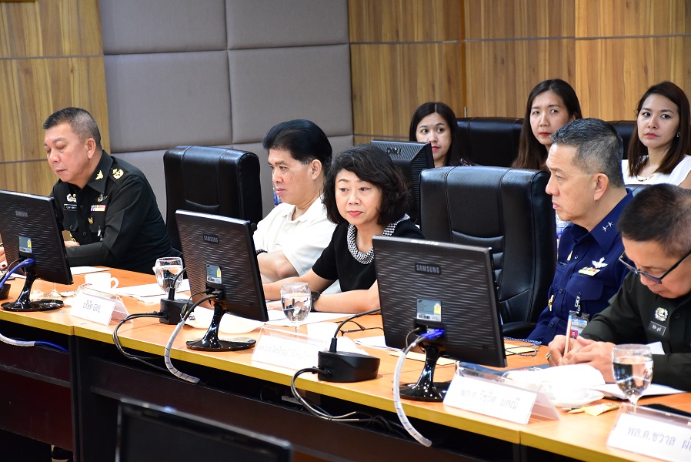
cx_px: 346
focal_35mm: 112
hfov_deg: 18.2
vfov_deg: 12.2
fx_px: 2161
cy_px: 231
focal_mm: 75
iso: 2000
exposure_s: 1/25
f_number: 5.6
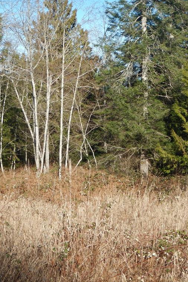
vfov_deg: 21.7
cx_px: 107
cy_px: 140
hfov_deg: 14.5
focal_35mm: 94
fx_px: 736
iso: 125
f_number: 4.5
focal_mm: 12
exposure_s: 1/500
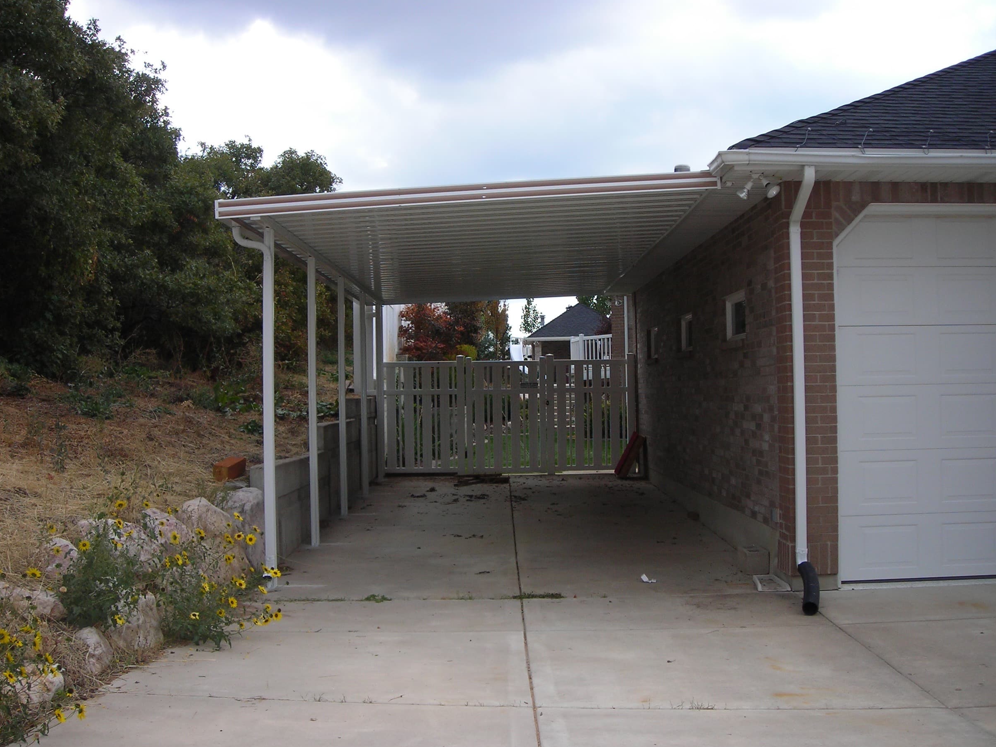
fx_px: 1180
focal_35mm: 41
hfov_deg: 45.7
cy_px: 373
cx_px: 534
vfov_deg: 35.1
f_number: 3.2
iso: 70
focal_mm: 6.3
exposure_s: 1/403
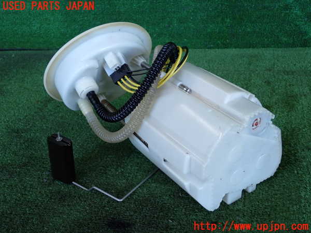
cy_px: 116
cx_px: 156
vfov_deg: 35.1
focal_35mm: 41
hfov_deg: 45.8
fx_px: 368
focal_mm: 7.31
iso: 200
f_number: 2.8
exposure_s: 1/125
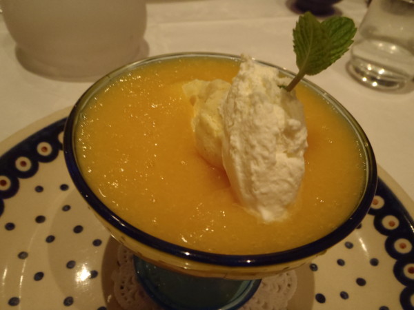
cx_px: 207
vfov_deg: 49.7
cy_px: 155
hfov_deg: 63.4
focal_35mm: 28
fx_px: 335
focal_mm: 5
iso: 320
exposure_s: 1/4
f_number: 3.9
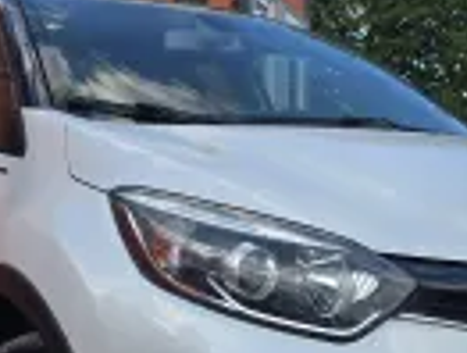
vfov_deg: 22.8
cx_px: 296
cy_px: 314
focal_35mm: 63
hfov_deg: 30.5
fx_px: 852
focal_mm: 6.3
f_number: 1.7
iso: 12
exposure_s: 1/312
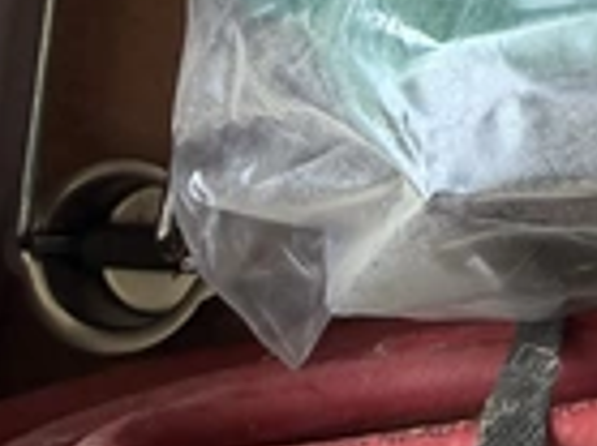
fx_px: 1189
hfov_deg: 24.1
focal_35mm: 69
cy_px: -43
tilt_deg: -81.6
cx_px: 807
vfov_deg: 20.3
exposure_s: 1/121
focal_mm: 2.22
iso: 250
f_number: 2.2
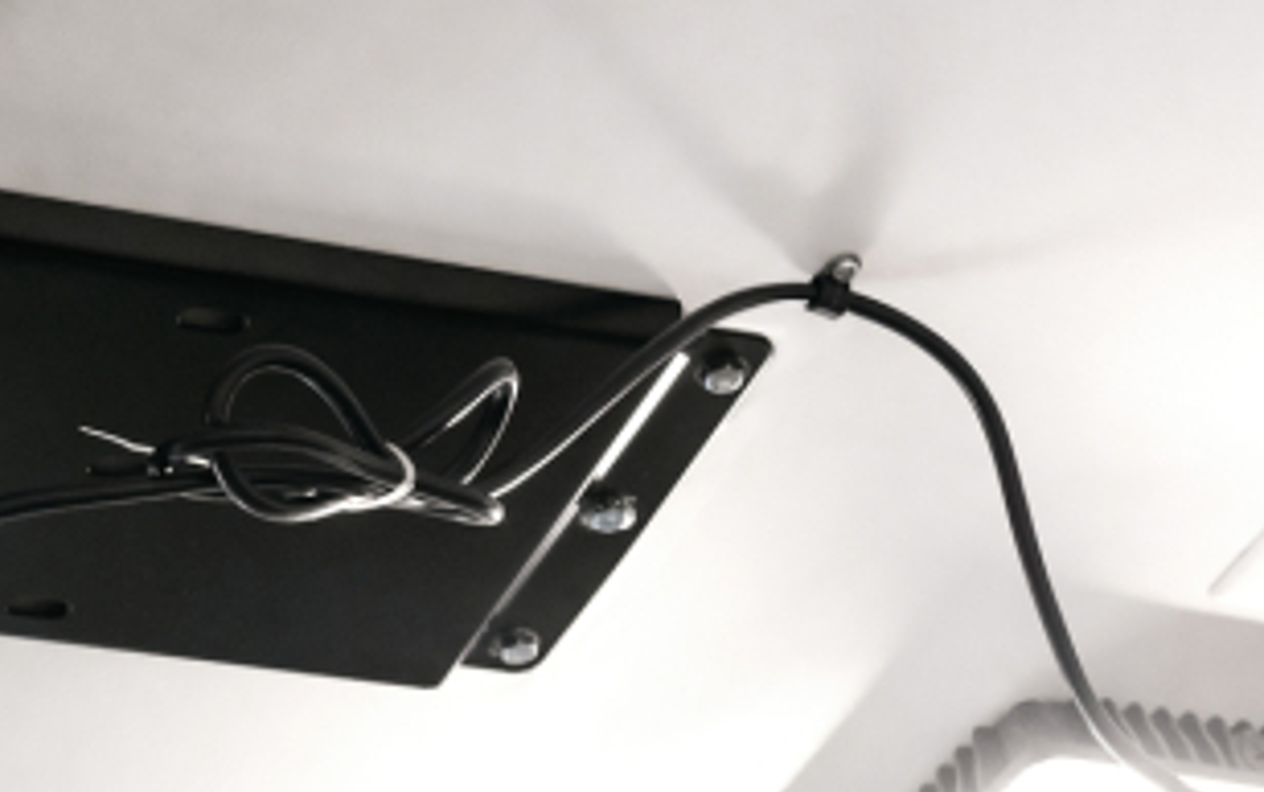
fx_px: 4378
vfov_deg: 10.3
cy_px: 611
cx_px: -172
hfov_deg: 15.9
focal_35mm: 127
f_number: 5.6
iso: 800
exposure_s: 1/100
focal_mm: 48
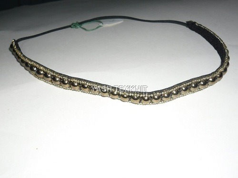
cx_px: 119
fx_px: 254
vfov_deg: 38.7
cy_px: 89
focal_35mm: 37
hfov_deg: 50.1
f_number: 4
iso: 80
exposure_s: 1/45
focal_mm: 6.6
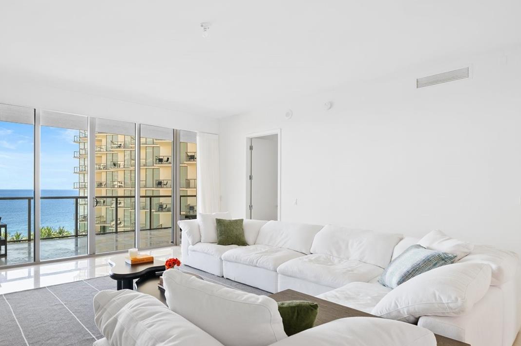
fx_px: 304
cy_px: 200
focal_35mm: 21
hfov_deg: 80.6
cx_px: 218
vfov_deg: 59.1
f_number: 8
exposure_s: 1/8
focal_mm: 14
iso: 200
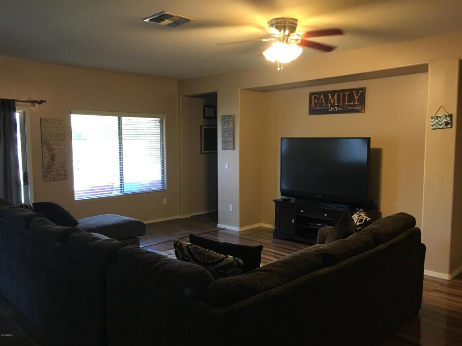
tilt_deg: -2.3
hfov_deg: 61.7
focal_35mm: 29
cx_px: 231
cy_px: 173
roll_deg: +0.2
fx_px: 387
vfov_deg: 48.2
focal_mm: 4.15
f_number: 2.2
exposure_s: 1/30
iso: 125
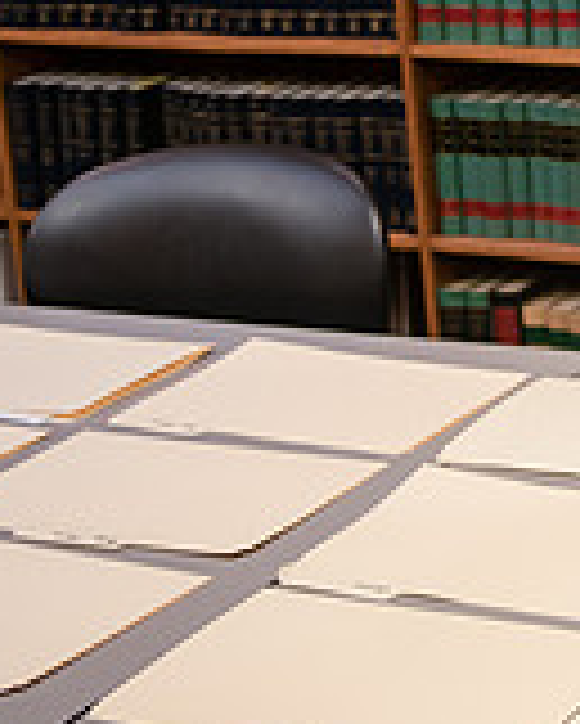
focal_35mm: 108
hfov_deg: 13.2
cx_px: 953
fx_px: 2315
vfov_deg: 17.5
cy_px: 43
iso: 640
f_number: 3.2
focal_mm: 32
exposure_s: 1/100
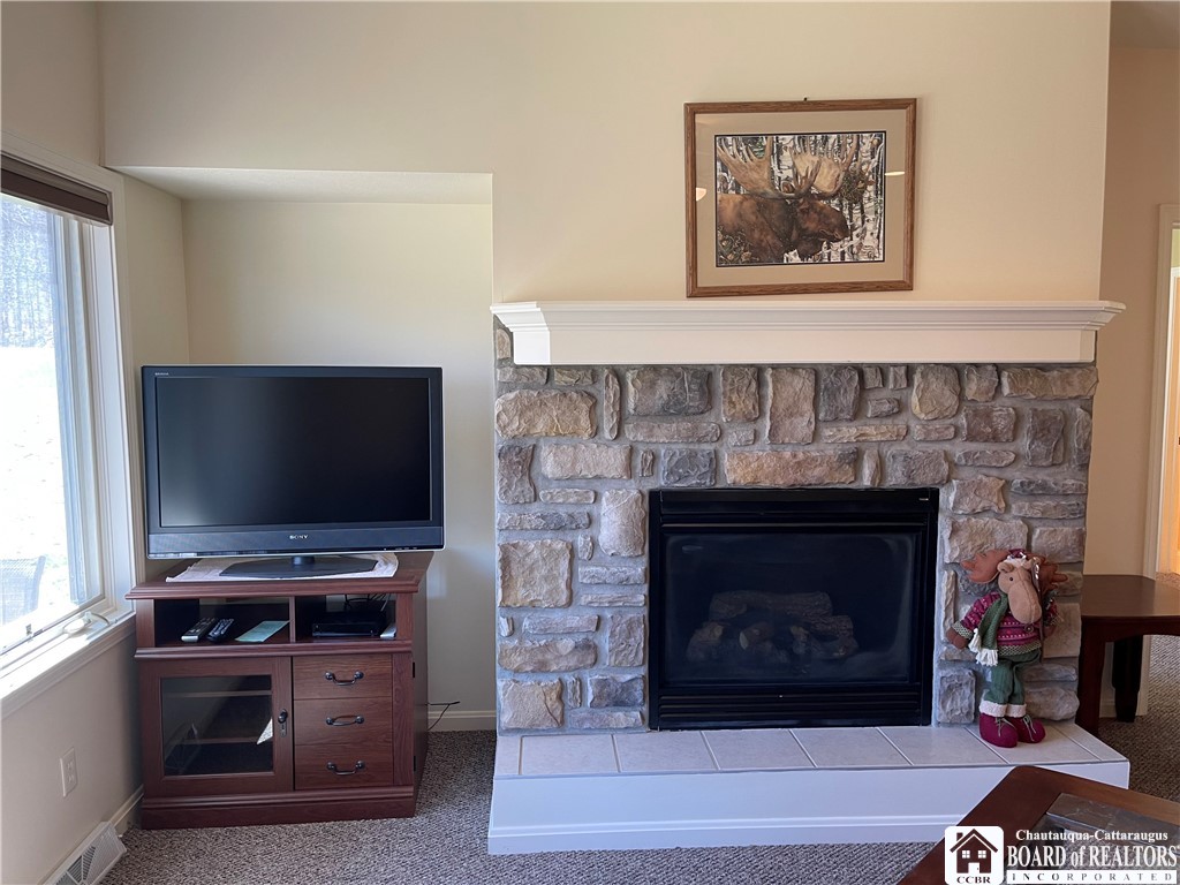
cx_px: 590
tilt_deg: -5.7
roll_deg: +0.0
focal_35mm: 26
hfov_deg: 67.3
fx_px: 886
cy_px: 442
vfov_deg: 53.1
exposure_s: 1/60
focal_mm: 5.1
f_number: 1.6
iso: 80
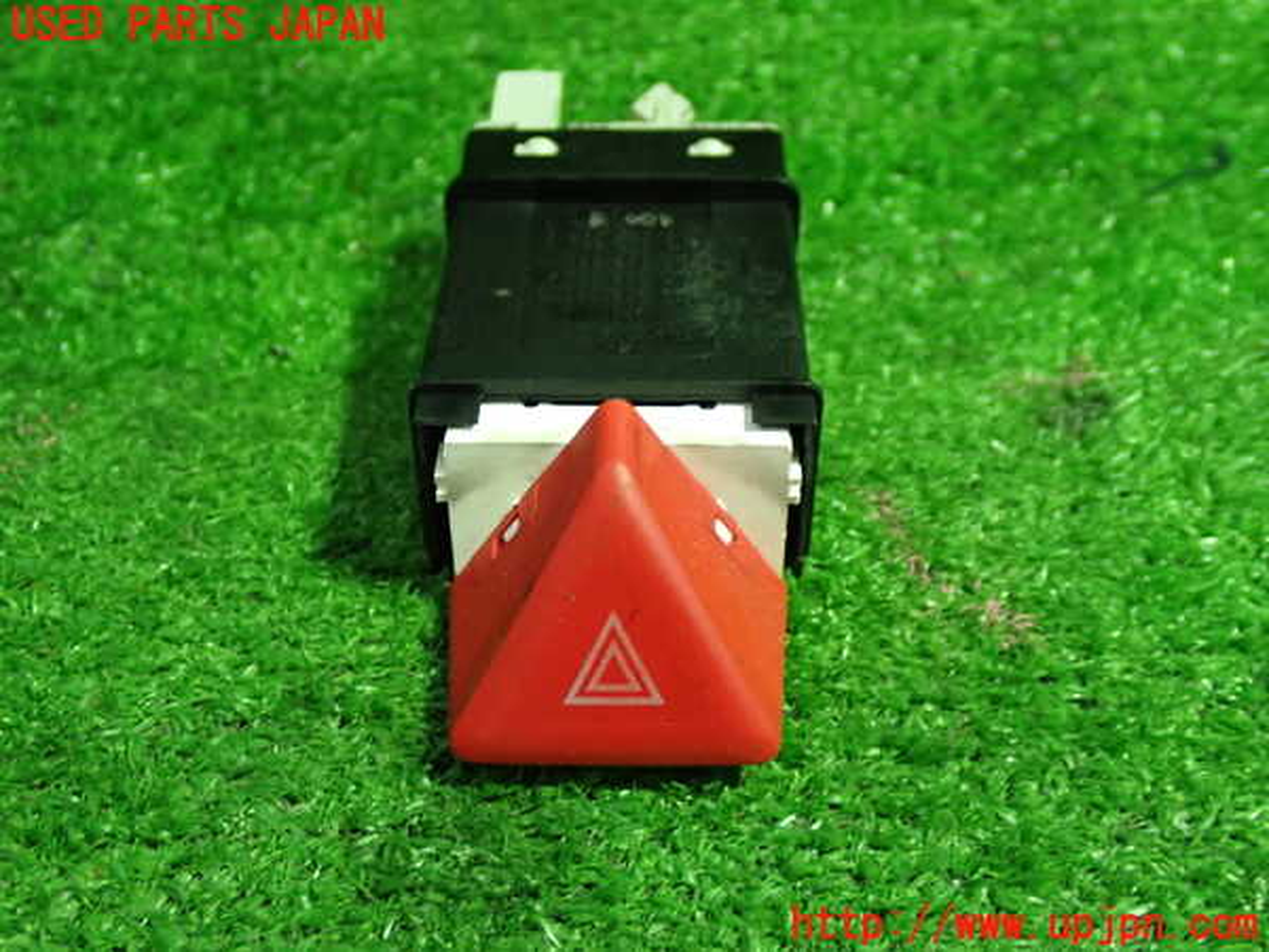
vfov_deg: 32.9
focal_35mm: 44
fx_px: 1613
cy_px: 476
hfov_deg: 42.9
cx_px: 634
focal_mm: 7.84
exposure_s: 1/40
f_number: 2.9
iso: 640
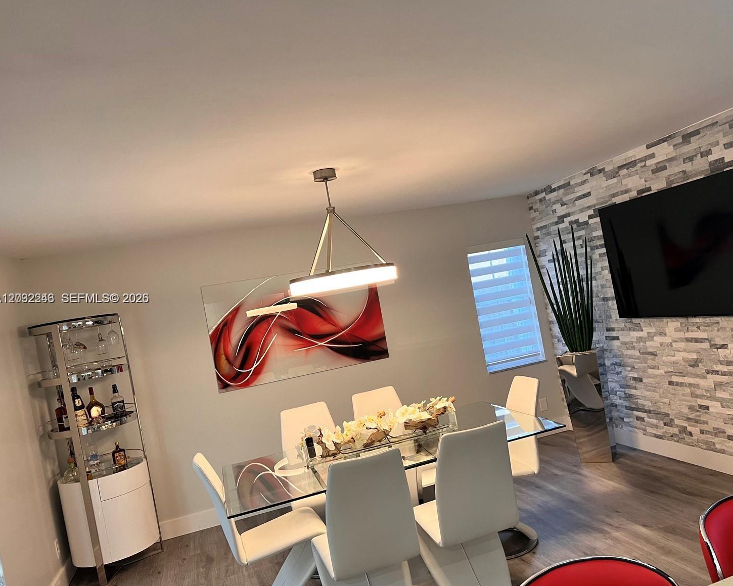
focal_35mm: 28
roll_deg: +10.2
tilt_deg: -1.3
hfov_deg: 62.1
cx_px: 396
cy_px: 299
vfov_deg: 51.5
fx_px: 607
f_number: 1.5
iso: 125
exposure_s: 1/60
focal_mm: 5.7
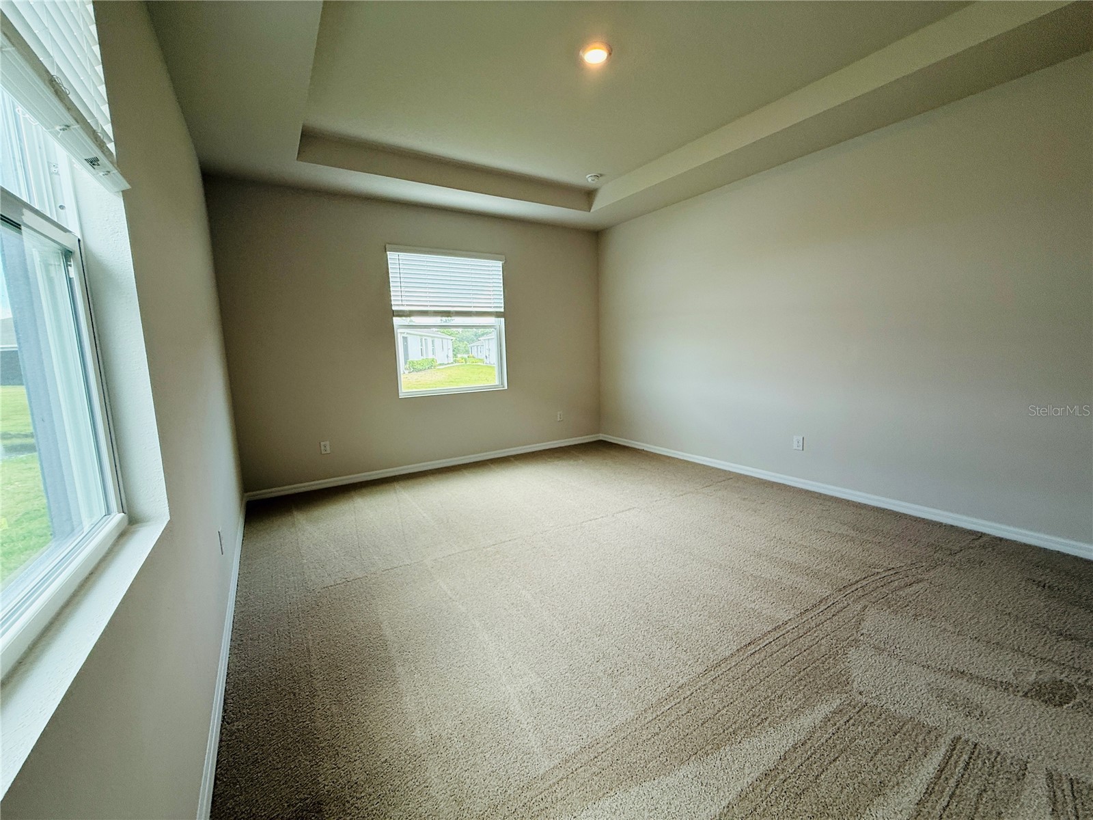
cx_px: 546
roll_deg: +0.9
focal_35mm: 14
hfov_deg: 102.1
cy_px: 410
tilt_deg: -6.9
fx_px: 442
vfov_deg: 85.7
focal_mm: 2.22
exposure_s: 1/99
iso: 80
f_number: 2.2
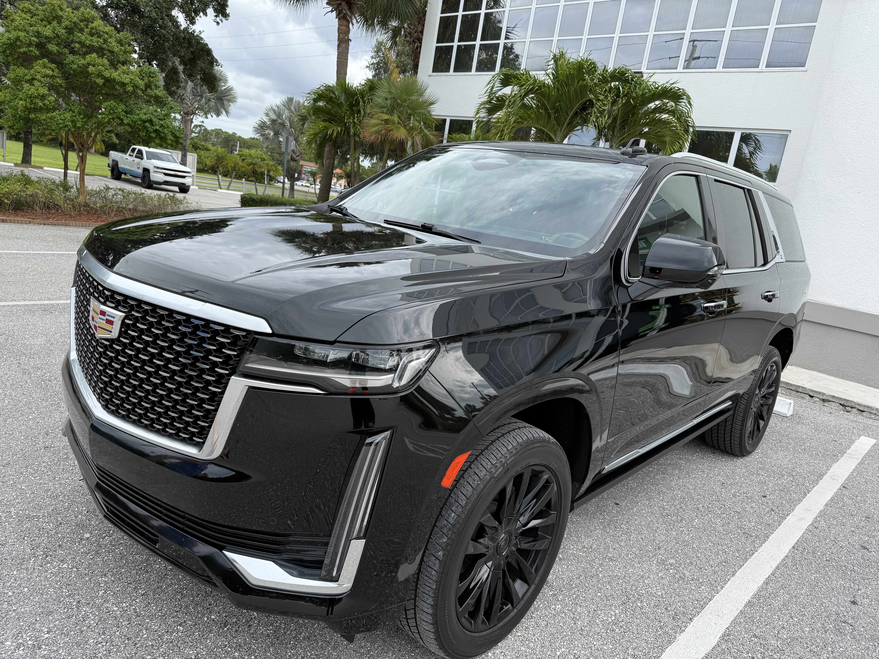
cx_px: 440
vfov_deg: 56.8
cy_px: 330
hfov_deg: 71.6
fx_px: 609
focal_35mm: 24
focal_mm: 6.8
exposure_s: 1/1211
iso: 80
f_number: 1.8
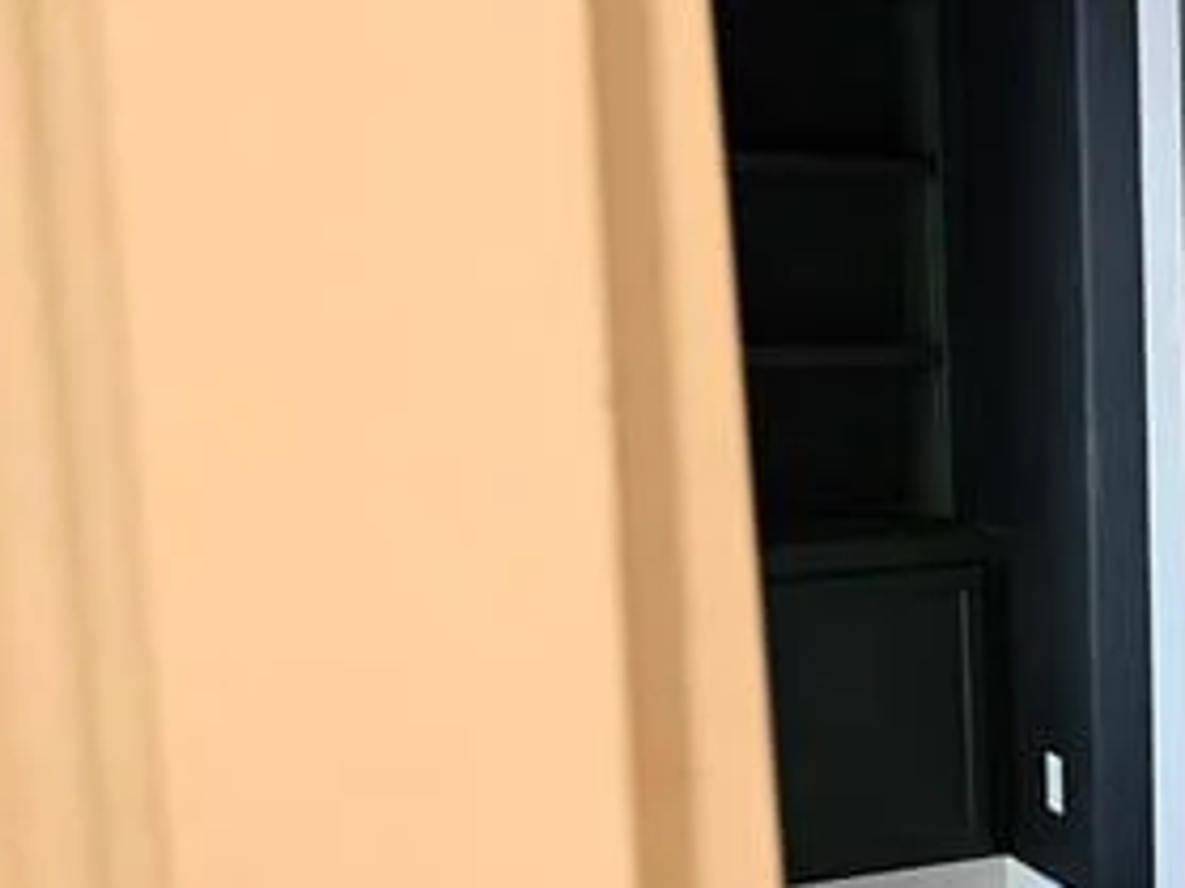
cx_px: 1631
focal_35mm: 66
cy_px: 574
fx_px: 2258
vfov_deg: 22.2
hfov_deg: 24.7
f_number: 1.7
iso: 500
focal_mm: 6.3
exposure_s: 1/30
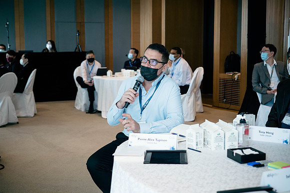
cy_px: 96
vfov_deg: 25.5
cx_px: 145
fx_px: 427
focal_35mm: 53
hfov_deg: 37.5
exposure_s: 1/125
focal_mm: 25
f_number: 1.7
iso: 320
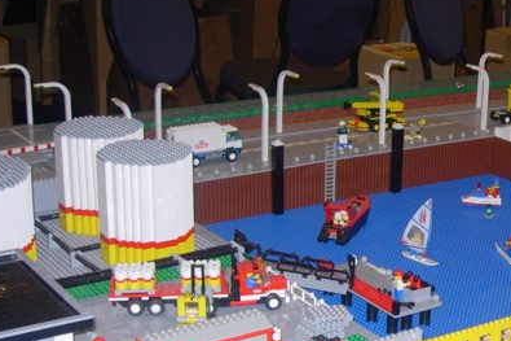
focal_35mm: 80
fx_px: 1135
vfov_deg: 17.0
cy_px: 224
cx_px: 499
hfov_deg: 24.3
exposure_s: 1/64
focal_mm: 7.8
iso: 79
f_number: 2.8
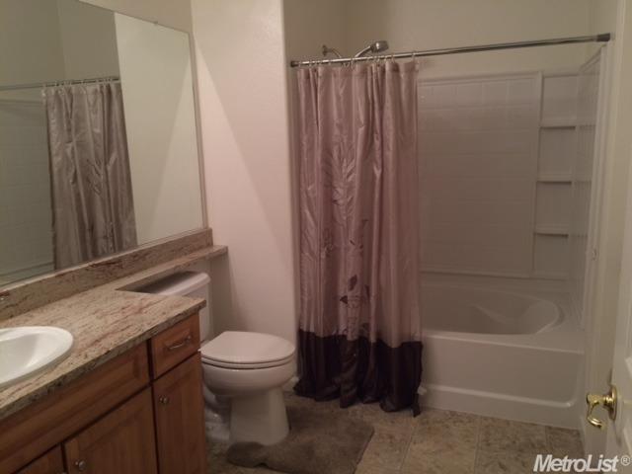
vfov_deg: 48.2
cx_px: 316
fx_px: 529
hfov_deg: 61.7
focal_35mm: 29
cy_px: 237
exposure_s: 1/30
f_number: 2.2
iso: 80
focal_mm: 4.15
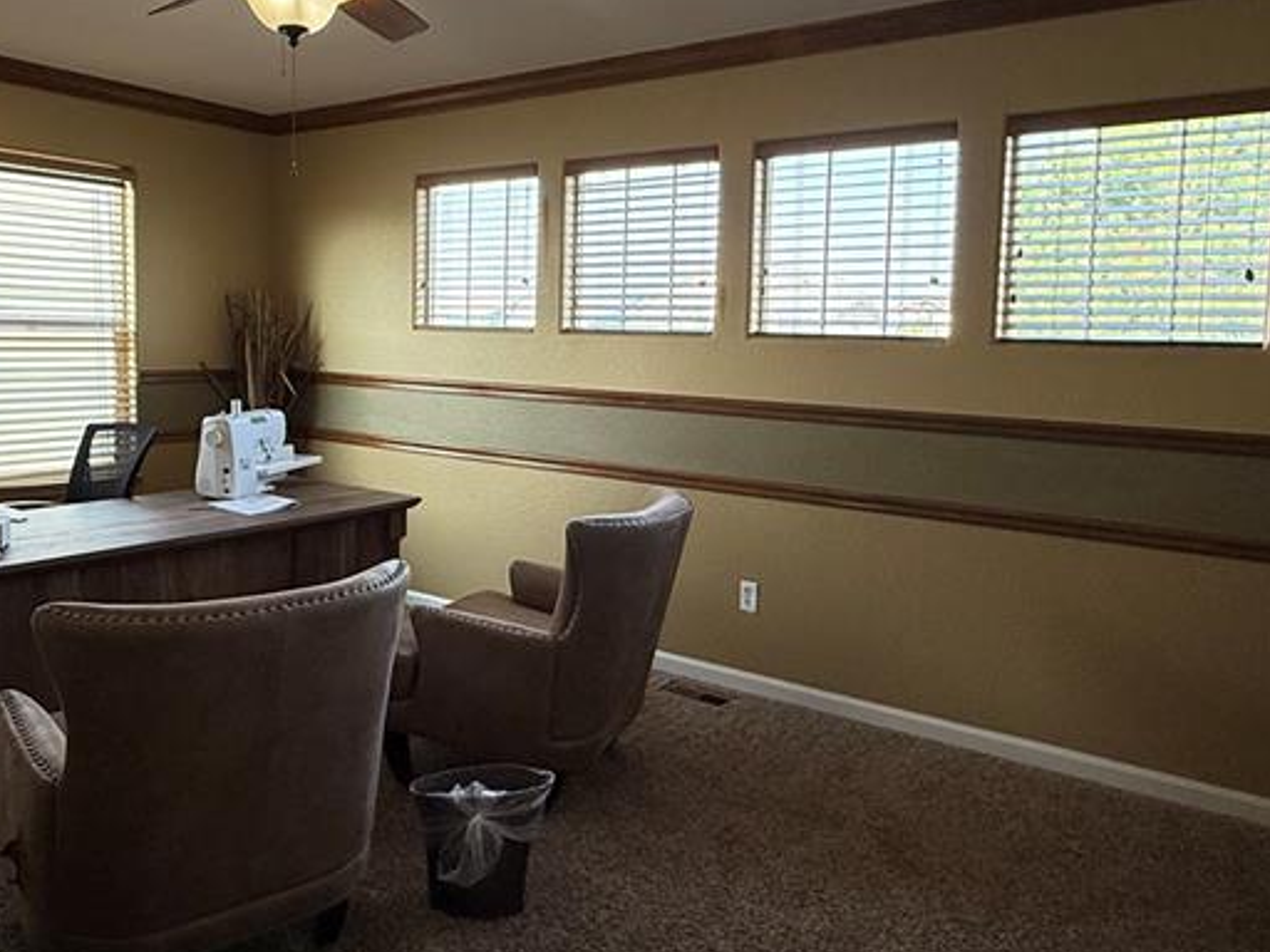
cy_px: 413
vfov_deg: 49.6
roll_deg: -1.9
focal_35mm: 28
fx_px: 1027
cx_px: 566
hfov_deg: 63.3
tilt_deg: -3.8
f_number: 2.2
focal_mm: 2.22
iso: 125
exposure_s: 1/99
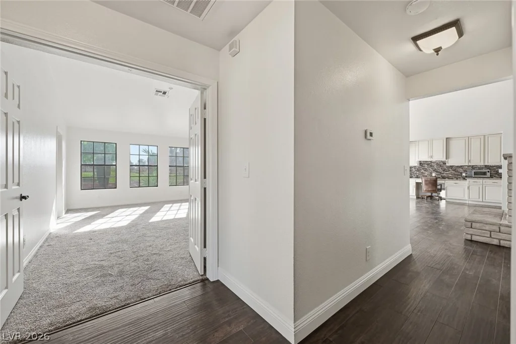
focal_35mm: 14
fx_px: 201
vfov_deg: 81.2
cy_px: 172
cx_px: 258
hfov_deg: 104.2
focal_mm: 14
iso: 500
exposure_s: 1/640
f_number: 9
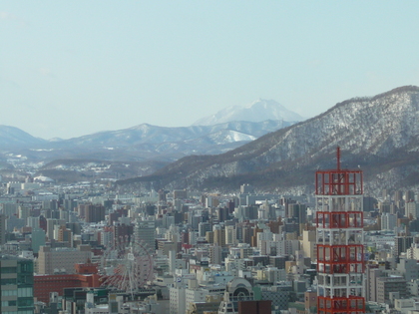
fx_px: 1707
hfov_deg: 14.0
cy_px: 157
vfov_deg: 10.5
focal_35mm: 141
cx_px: 210
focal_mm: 14.6
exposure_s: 1/320
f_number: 4.6
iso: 100
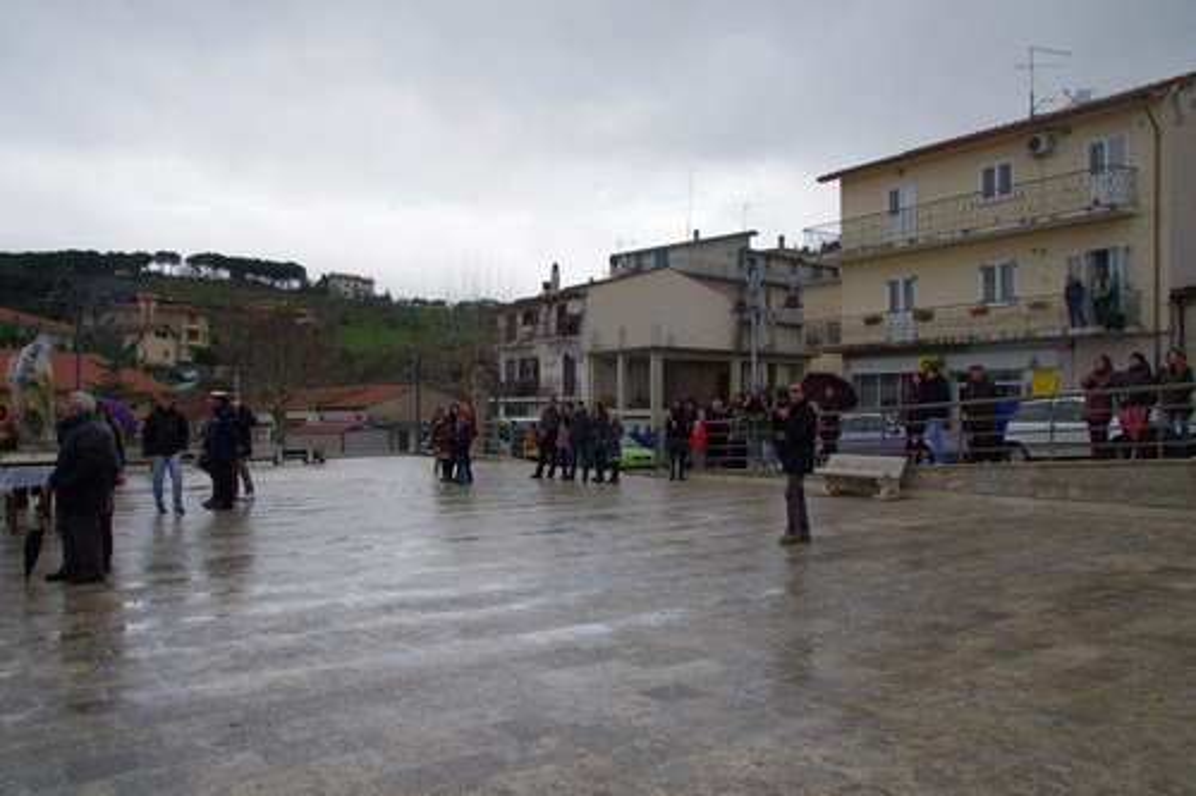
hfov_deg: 67.4
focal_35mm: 27
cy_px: 398
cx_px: 598
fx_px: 897
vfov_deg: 47.9
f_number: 8
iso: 320
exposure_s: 1/250
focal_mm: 18
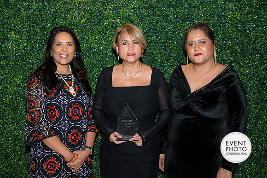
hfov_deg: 35.0
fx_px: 423
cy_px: 89
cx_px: 134
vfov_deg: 23.8
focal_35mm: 57
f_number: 5
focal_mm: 57
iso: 800
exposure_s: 1/160
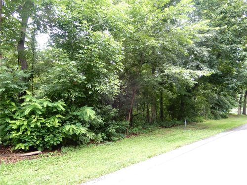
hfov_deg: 71.6
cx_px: 124
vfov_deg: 56.8
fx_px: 171
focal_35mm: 24
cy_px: 92
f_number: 3.4
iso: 180
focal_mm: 4.3
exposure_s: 1/30
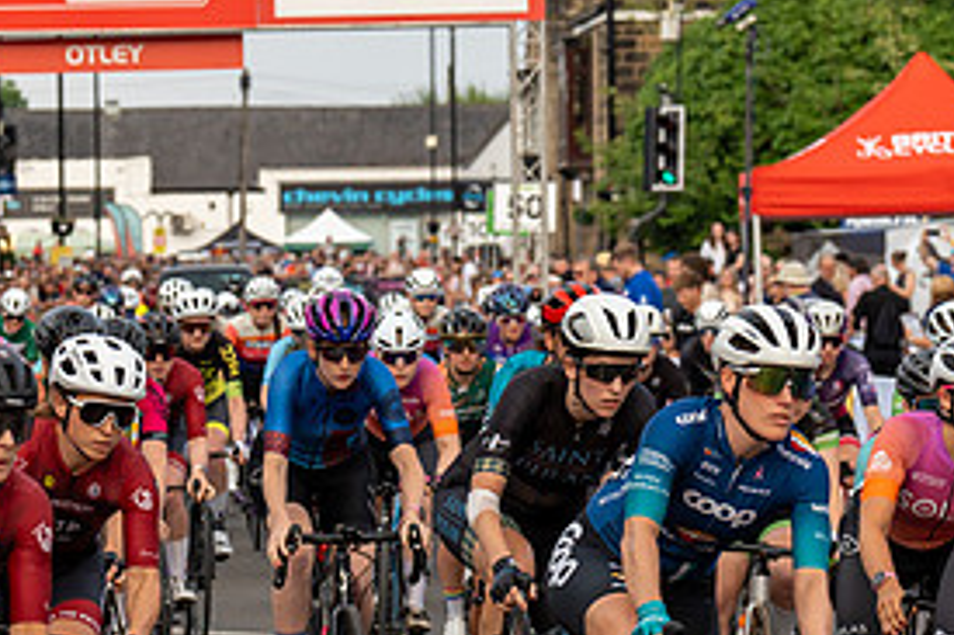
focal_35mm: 228
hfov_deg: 8.9
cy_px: 357
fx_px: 6038
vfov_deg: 6.0
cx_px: -161
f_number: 5
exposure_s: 1/1250
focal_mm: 86
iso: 500
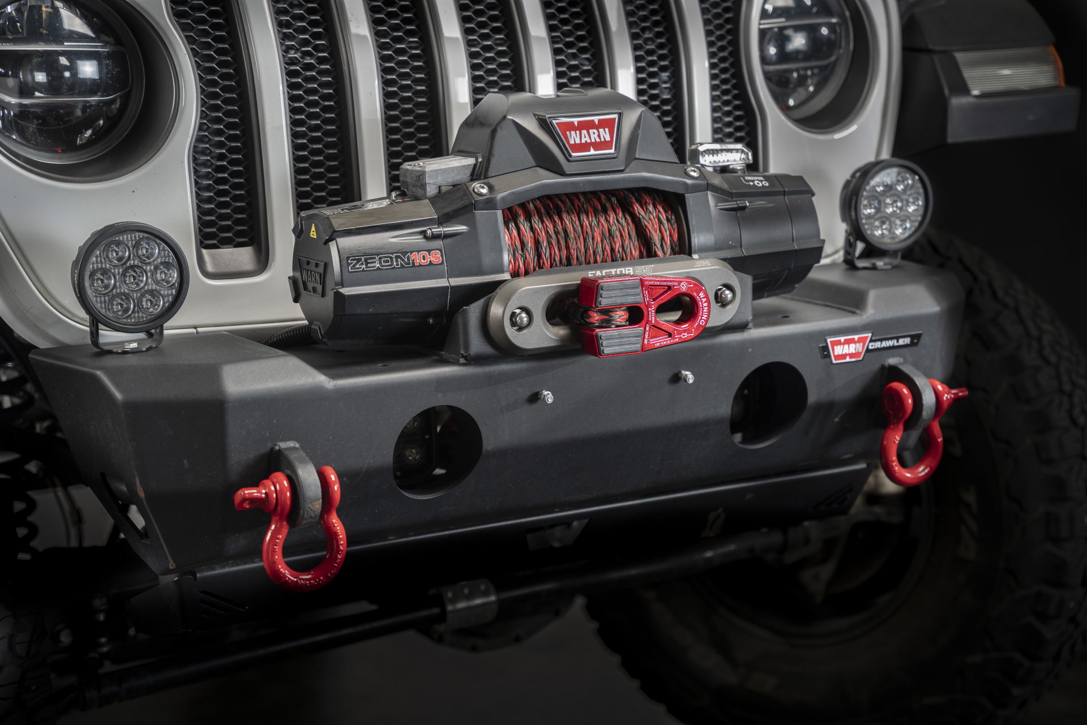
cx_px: 544
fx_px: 2114
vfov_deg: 19.5
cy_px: 362
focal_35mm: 70
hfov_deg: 28.8
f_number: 2.8
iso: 100
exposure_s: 1/125
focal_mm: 70
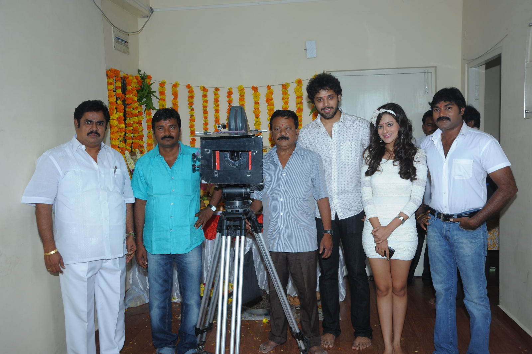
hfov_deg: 54.5
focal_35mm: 35
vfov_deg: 37.8
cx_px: 266
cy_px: 177
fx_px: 517
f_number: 9
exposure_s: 1/125
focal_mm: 35
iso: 320
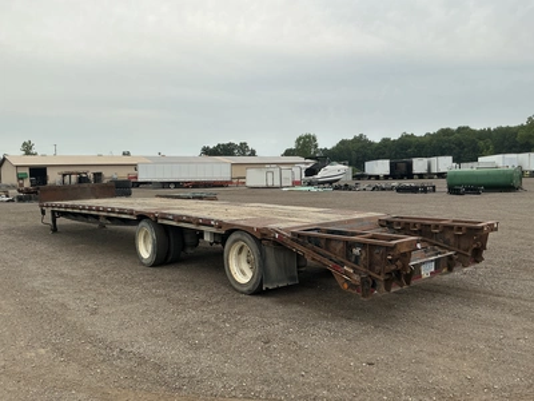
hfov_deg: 63.4
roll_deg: +2.5
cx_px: 267
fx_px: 432
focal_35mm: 28
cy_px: 200
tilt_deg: -3.6
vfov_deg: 49.7
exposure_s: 1/2058
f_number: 1.8
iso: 25
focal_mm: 3
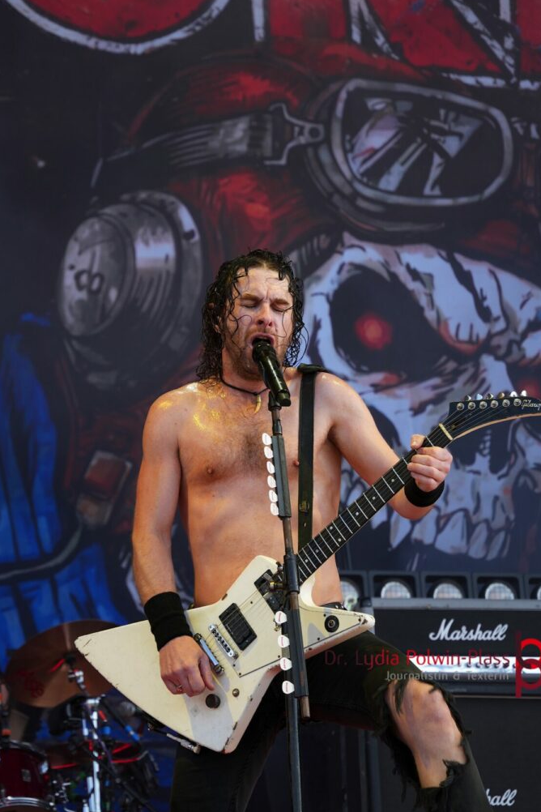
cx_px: 258
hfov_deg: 9.9
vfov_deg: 14.9
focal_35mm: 138
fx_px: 3111
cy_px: 374
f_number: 5
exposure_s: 1/160
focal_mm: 80
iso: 125
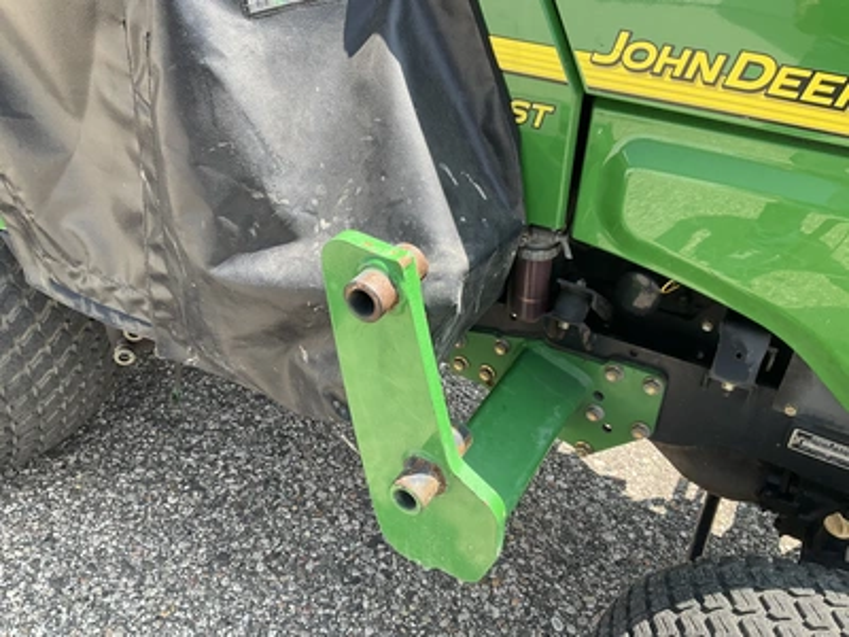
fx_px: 711
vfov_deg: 48.2
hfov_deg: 61.7
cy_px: 318
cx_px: 424
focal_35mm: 29
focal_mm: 3
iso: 25
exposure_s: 1/292
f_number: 1.8
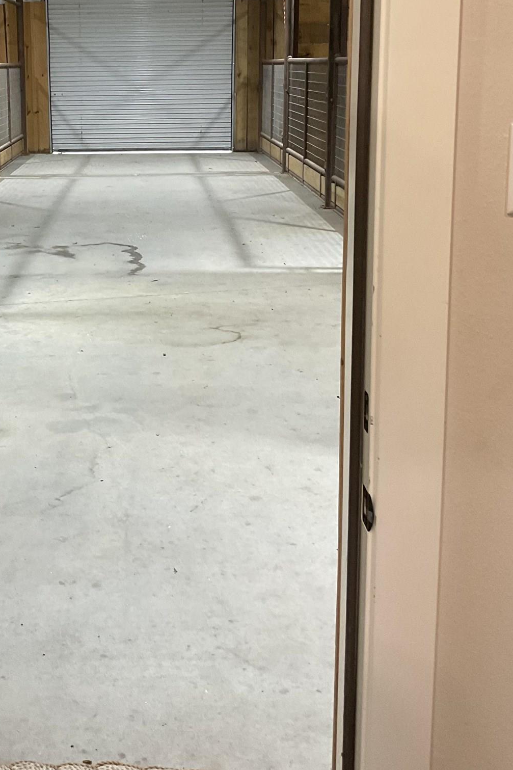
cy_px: 217
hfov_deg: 28.6
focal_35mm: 46
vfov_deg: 41.8
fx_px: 983
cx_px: 107
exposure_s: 1/60
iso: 100
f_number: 1.8
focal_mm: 3
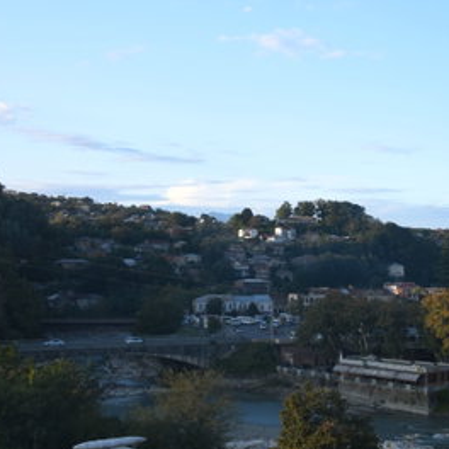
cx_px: 320
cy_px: 225
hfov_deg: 31.2
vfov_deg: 31.6
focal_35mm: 54
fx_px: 792
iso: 360
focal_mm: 28
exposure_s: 1/50
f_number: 11
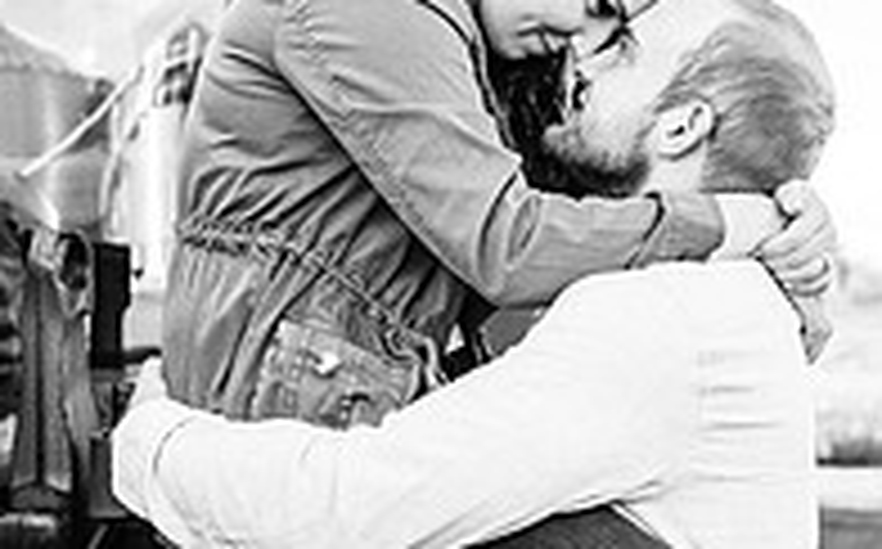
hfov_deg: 25.2
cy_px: 392
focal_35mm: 82
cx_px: 536
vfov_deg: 15.8
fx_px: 1969
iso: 200
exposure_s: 1/640
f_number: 3.2
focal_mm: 35
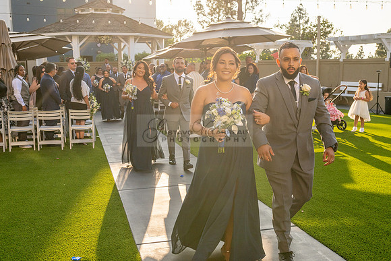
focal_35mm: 40
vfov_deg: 33.4
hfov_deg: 48.4
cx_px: 196
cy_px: 130
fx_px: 435
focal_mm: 40
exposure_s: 1/1600
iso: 400
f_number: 6.3
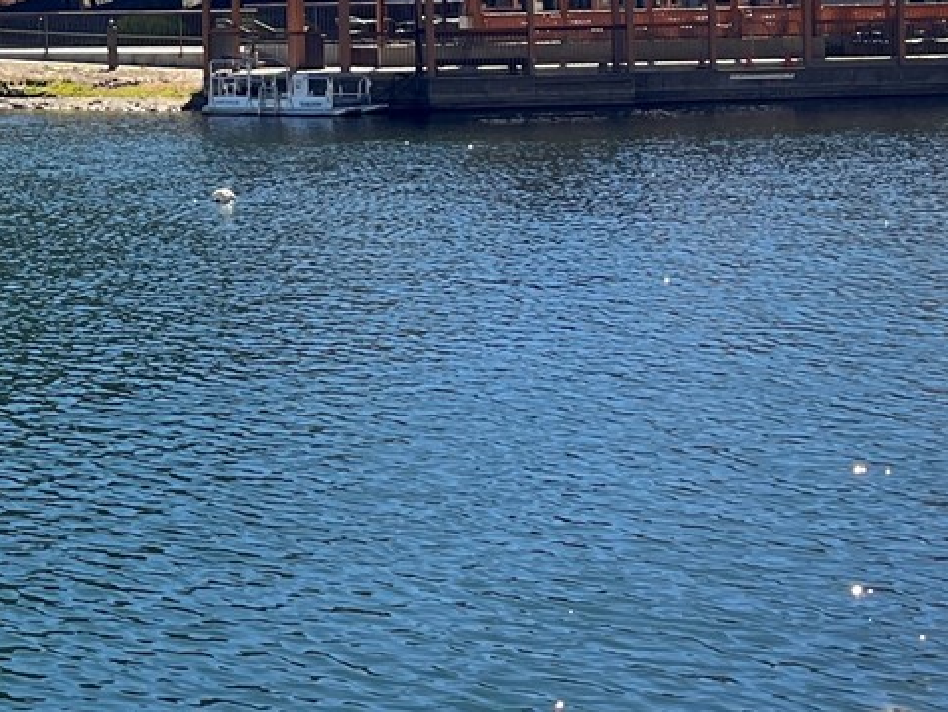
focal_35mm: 87
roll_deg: +1.2
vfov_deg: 16.7
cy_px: 48
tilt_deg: -1.1
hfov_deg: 20.9
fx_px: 2384
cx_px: -210
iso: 50
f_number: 1.6
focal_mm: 5.1
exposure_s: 1/1647
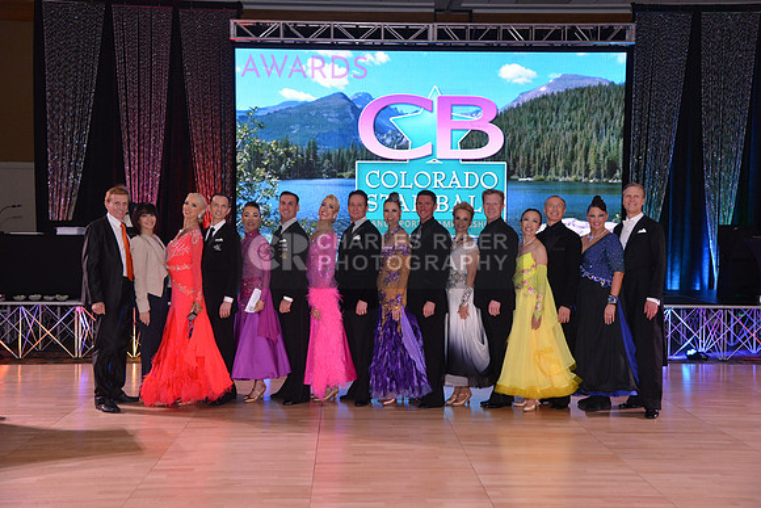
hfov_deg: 48.4
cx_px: 380
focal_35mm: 40
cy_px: 254
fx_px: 846
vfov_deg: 33.4
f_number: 4.5
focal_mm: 40
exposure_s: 1/250
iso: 2000
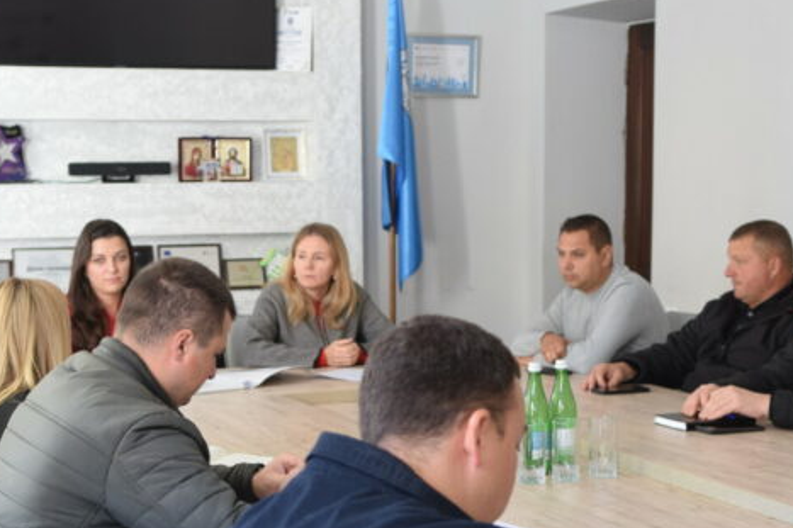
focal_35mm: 74
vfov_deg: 18.4
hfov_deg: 27.4
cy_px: 343
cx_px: 382
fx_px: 1629
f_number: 4
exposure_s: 1/60
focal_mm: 30
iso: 450
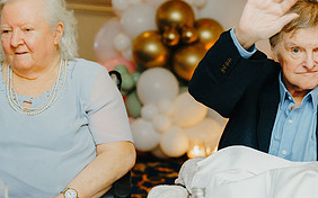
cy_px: 87
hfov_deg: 19.1
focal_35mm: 109
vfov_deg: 12.0
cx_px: 204
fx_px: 944
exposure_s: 1/200
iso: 1250
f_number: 2.8
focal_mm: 52
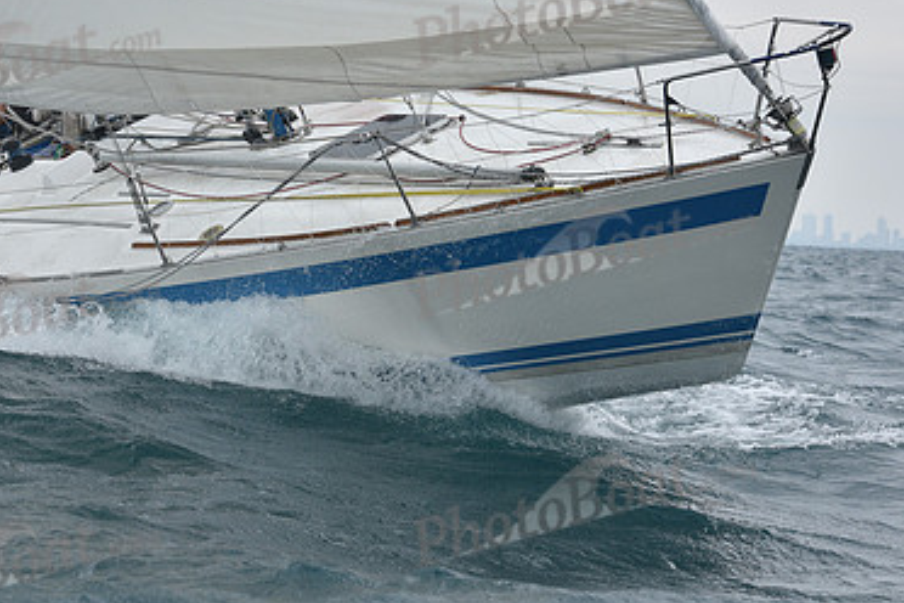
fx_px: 3365
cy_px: 164
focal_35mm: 134
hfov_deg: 15.3
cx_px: 289
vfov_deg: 10.2
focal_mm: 86
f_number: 7.1
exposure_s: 1/800
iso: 250
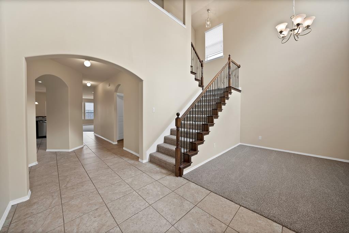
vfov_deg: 90.0
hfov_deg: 112.6
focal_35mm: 12
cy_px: 116
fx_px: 116
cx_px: 174
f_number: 2.8
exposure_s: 1/80
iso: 640
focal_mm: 12
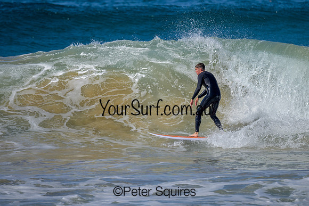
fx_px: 9435
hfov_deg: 1.9
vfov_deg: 1.3
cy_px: 94
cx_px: 192
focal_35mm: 1099
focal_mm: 800
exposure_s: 1/2000
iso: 250
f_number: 6.3
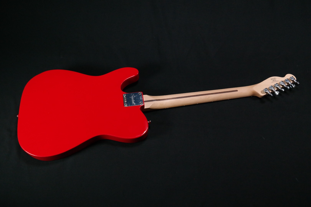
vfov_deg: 45.0
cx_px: 156
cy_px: 104
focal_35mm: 29
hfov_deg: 63.7
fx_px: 251
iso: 1600
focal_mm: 19
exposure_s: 1/160
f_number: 6.3
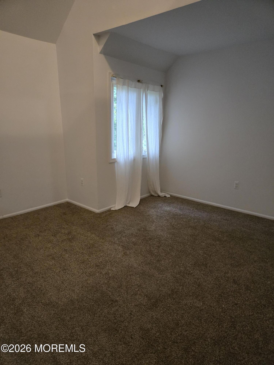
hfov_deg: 58.9
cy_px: 182
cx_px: 137
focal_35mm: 23
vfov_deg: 73.9
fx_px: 243
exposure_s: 1/60
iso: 1000
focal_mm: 5.4
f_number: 1.8
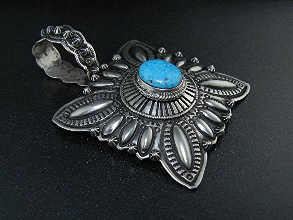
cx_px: 146
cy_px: 110
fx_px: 381
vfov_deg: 32.2
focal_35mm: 45
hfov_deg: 42.1
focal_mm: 8.1
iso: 357
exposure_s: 1/30
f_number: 7.6
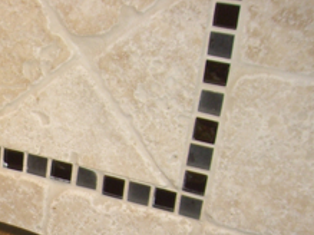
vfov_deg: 12.7
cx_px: -93
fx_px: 1006
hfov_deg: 16.7
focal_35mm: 111
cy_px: 338
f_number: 2.7
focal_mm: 6.2
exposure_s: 1/60
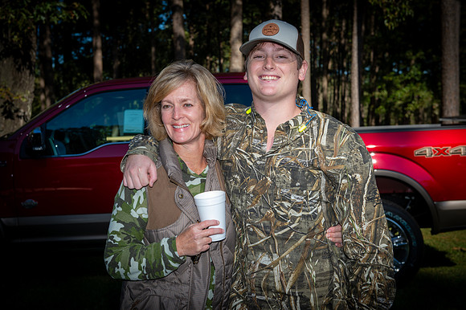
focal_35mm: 56
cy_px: 155
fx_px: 724
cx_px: 233
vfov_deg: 24.2
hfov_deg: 35.7
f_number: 7.1
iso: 125
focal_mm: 56
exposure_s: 1/200
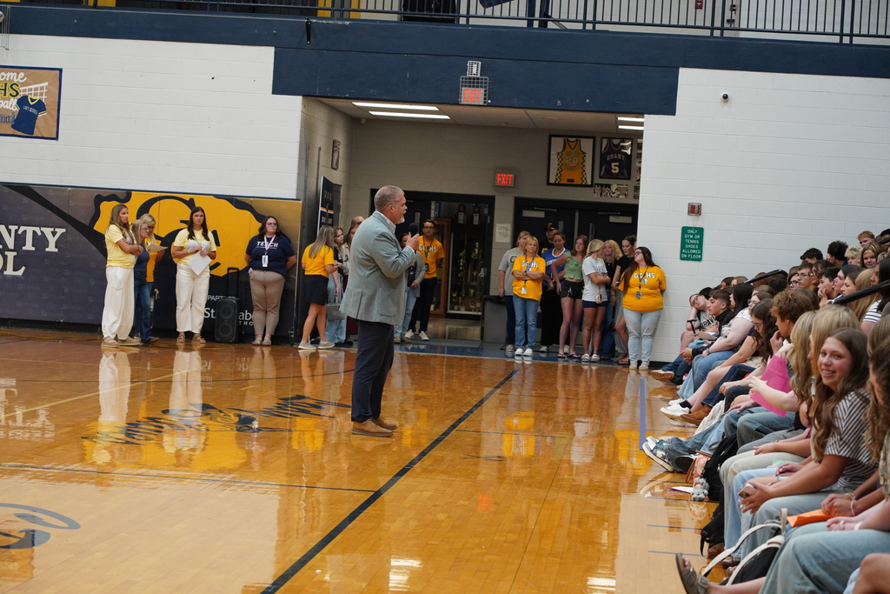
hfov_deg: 24.6
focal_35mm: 82
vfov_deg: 16.6
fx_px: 2040
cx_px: 445
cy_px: 297
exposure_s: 1/160
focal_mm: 55
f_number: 4
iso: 1250
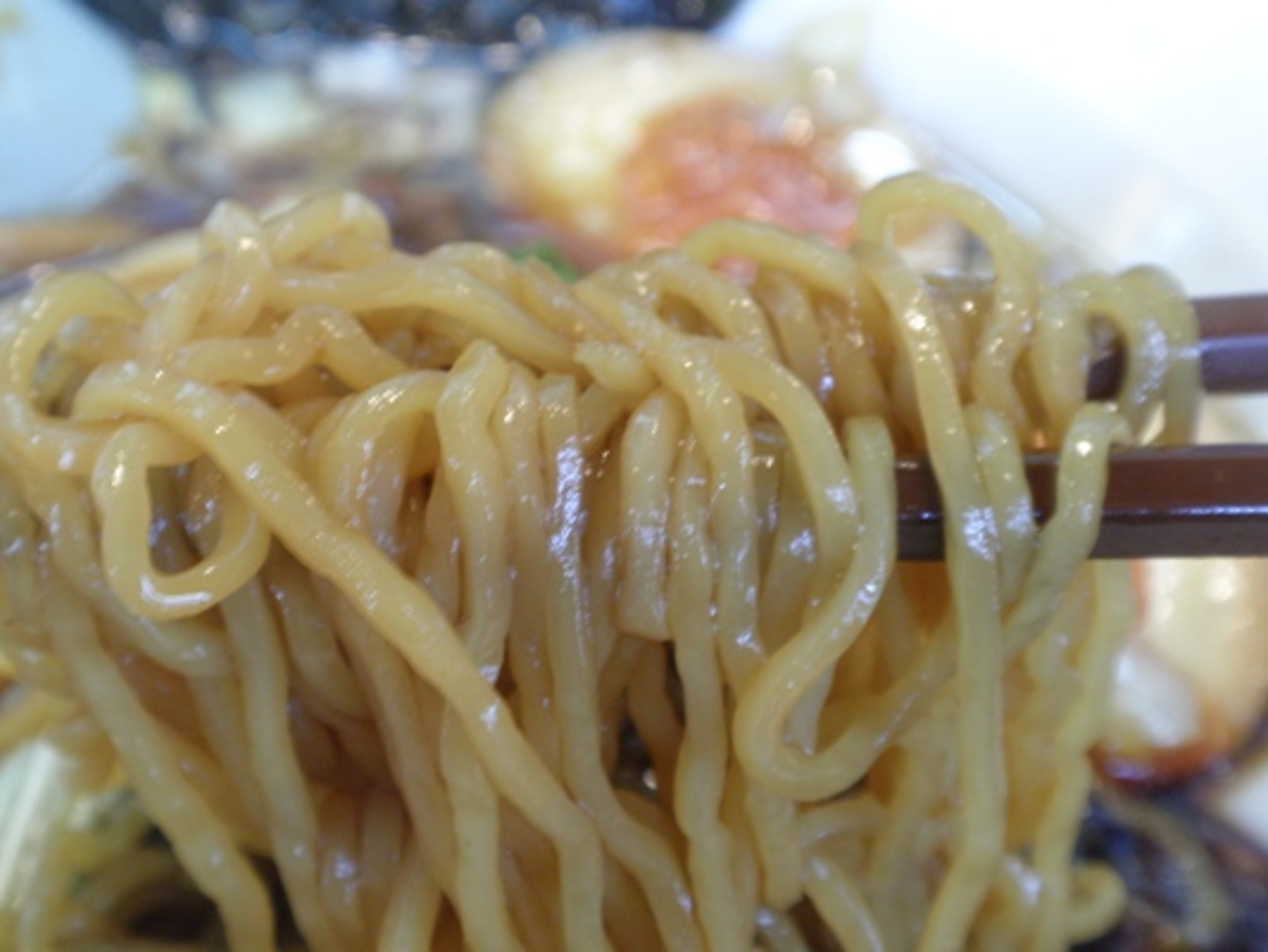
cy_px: 476
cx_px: 634
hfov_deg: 36.8
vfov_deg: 28.0
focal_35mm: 52
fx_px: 1905
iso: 100
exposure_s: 1/5
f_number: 4.3
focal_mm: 9.1
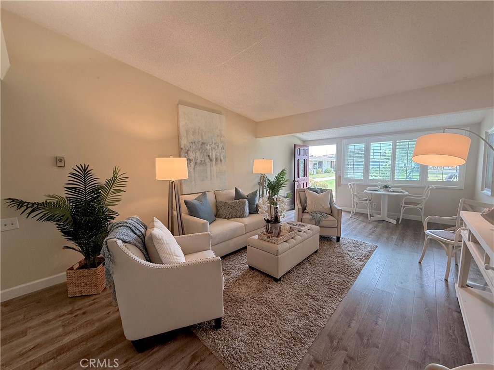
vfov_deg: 85.7
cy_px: 185
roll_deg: +1.1
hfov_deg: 102.1
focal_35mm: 14
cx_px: 247
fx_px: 200
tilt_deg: -5.8
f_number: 2.2
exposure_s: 1/120
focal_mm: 2.22
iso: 100
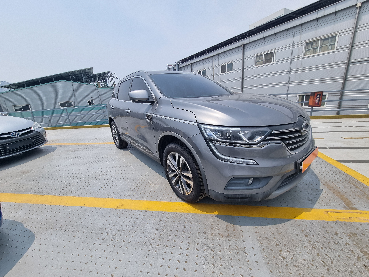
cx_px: 184
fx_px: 139
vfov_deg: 89.9
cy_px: 138
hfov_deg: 106.2
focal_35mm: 13
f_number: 2.2
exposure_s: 1/2600
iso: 50
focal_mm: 2.2
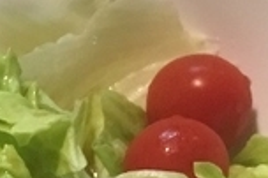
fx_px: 1182
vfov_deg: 7.8
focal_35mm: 159
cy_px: 469
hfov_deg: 12.8
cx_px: 21
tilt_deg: -65.8
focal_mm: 4.15
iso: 100
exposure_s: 1/15
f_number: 2.2
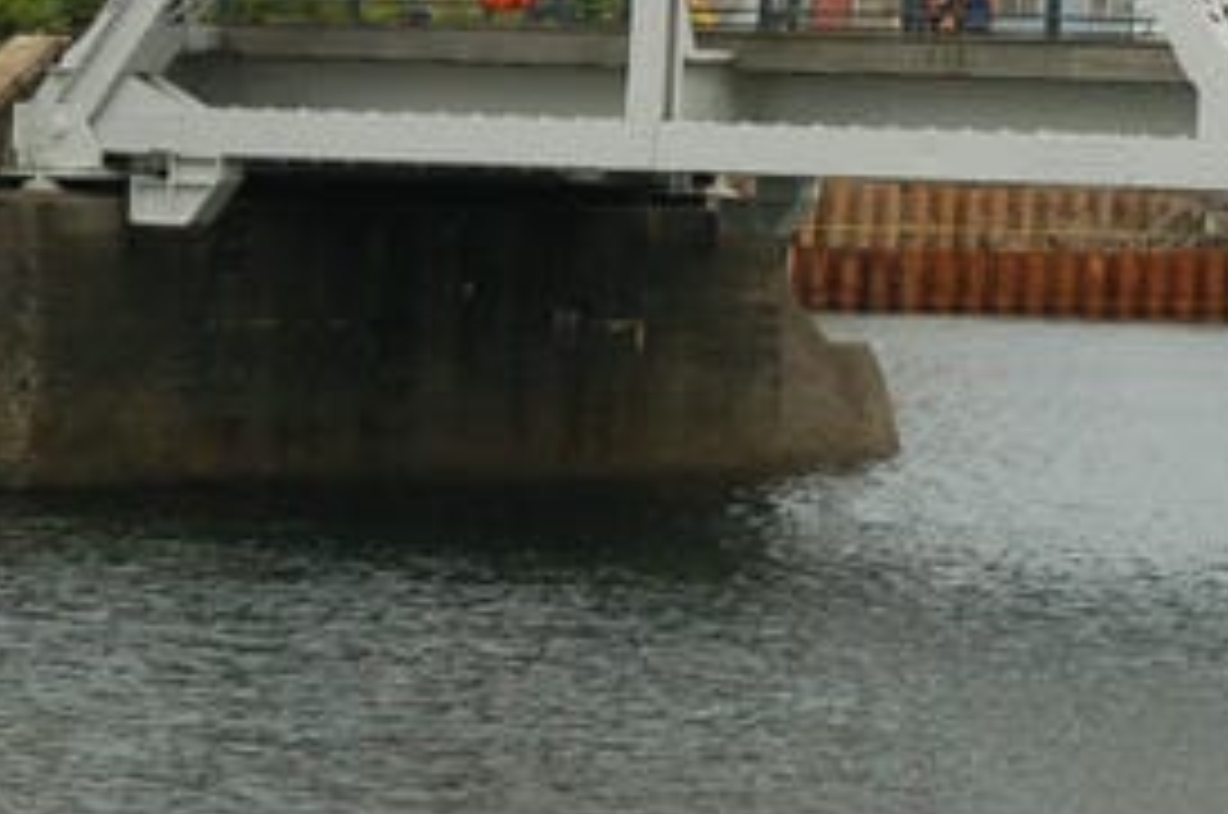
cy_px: -488
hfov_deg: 9.1
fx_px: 7491
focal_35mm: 220
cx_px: 1817
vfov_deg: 6.1
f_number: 5
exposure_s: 1/500
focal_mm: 40
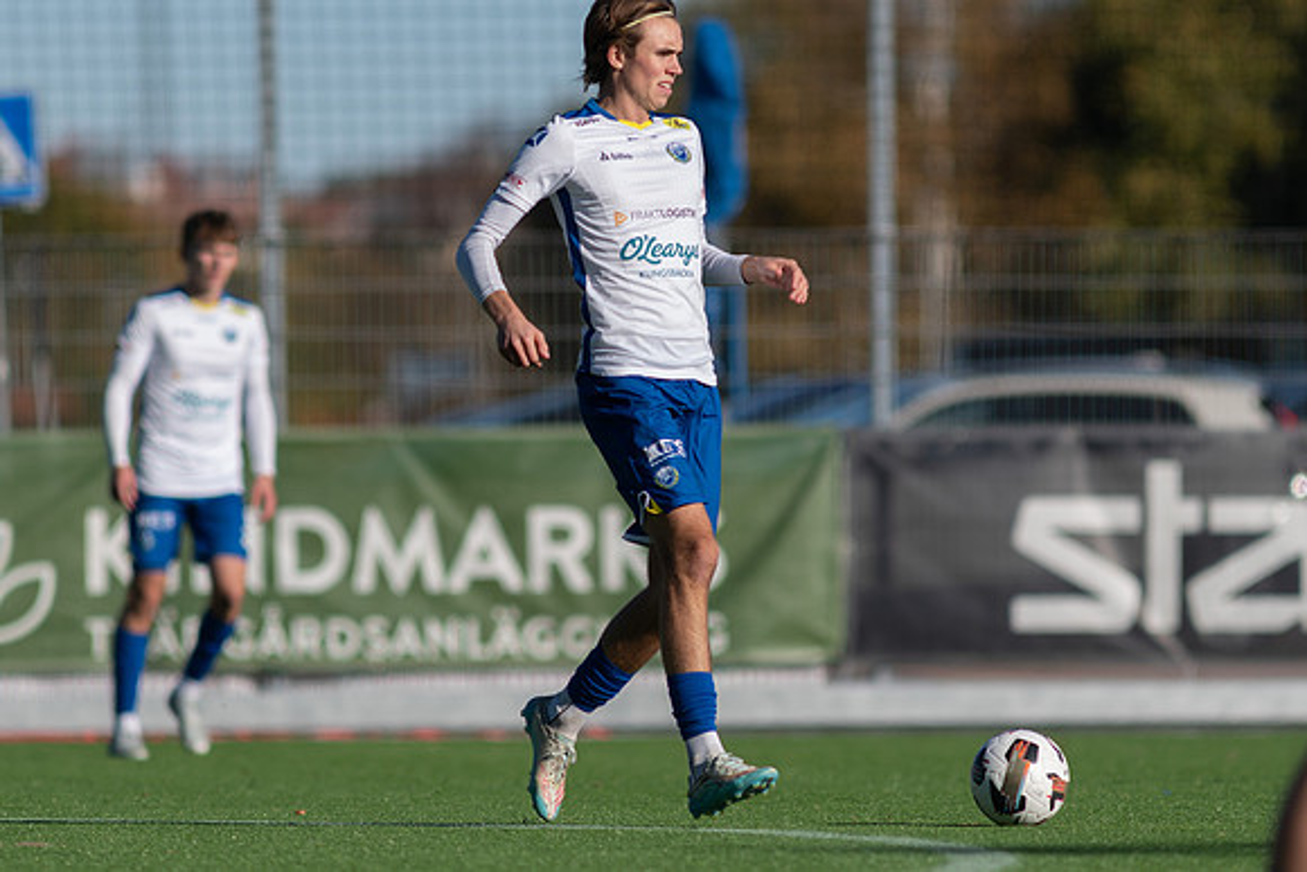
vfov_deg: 2.9
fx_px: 17444
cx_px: 654
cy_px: 436
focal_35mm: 480
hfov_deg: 4.3
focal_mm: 300
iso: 100
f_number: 3.2
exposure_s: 1/2000
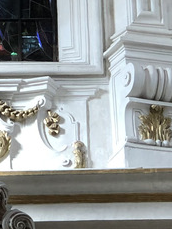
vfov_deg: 7.3
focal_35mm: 272
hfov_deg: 5.4
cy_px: 23
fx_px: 1800
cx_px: -33
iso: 50
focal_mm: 6
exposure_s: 1/50
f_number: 2.4
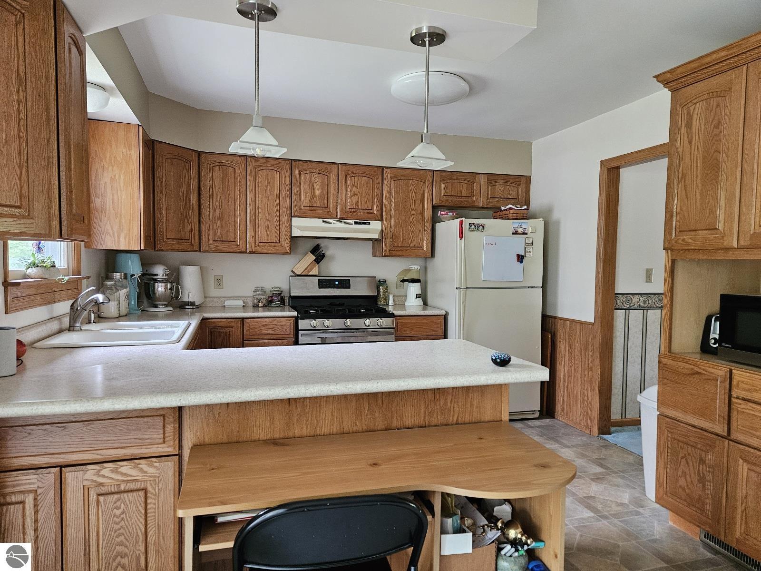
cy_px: 286
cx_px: 380
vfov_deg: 58.9
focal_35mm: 23
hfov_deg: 73.9
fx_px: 506
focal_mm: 5.4
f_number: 1.8
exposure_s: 1/60.2
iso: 640
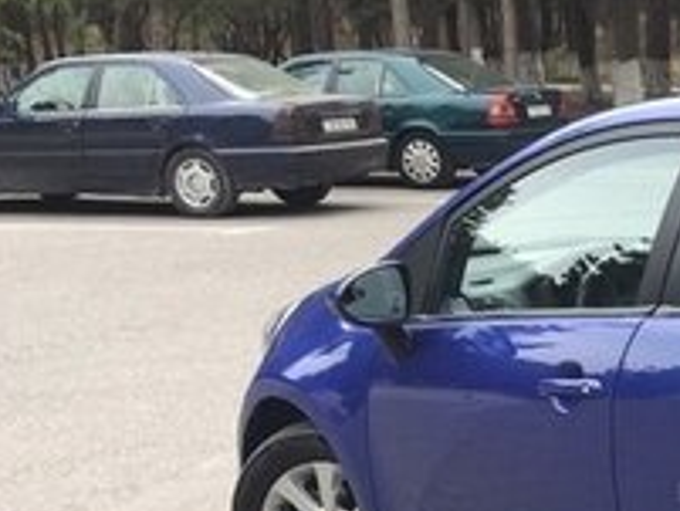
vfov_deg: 15.3
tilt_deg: -12.8
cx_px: 1025
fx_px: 1867
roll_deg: +0.0
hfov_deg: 18.3
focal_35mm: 95
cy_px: 533
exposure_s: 1/434
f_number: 2.2
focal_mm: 4.15
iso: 25
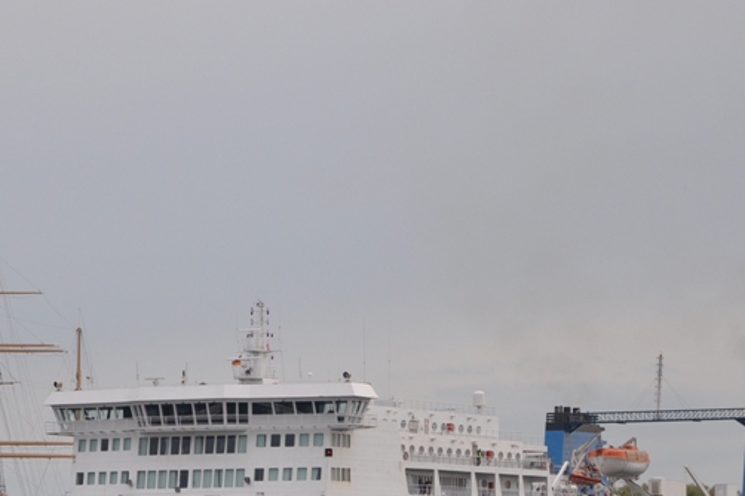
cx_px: 226
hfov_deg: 9.2
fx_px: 4632
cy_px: 508
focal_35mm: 224
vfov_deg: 6.1
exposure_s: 1/500
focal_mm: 70
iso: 320
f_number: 5.6
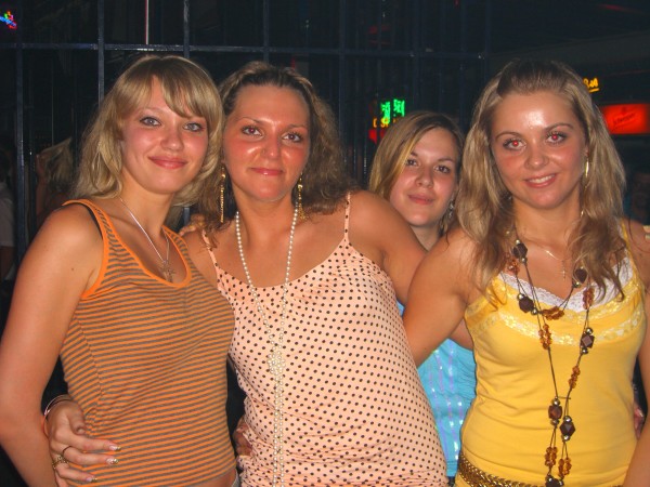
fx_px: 864
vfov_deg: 31.5
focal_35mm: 46
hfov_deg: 41.2
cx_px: 325
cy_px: 244
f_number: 3.1
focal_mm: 9.5
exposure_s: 1/60
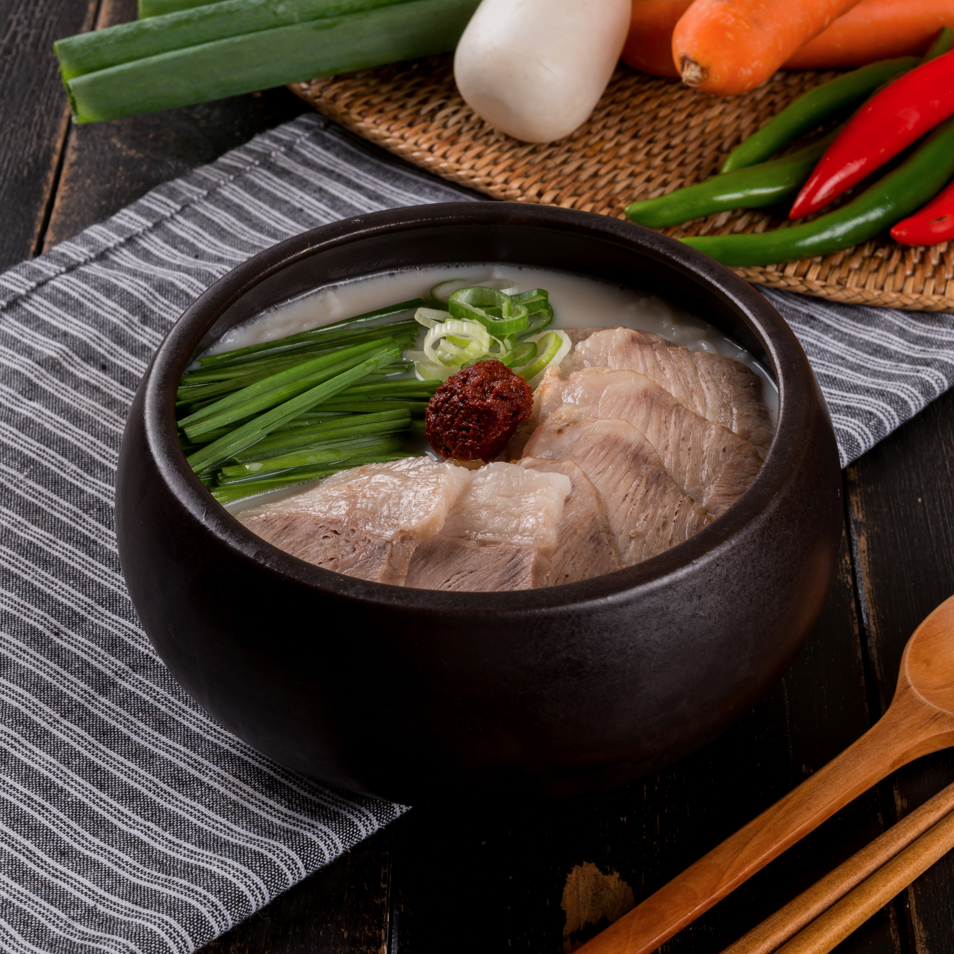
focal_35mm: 90
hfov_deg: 19.3
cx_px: 496
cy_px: 475
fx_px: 2806
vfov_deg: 19.3
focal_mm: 70
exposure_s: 1/160
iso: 100
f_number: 18
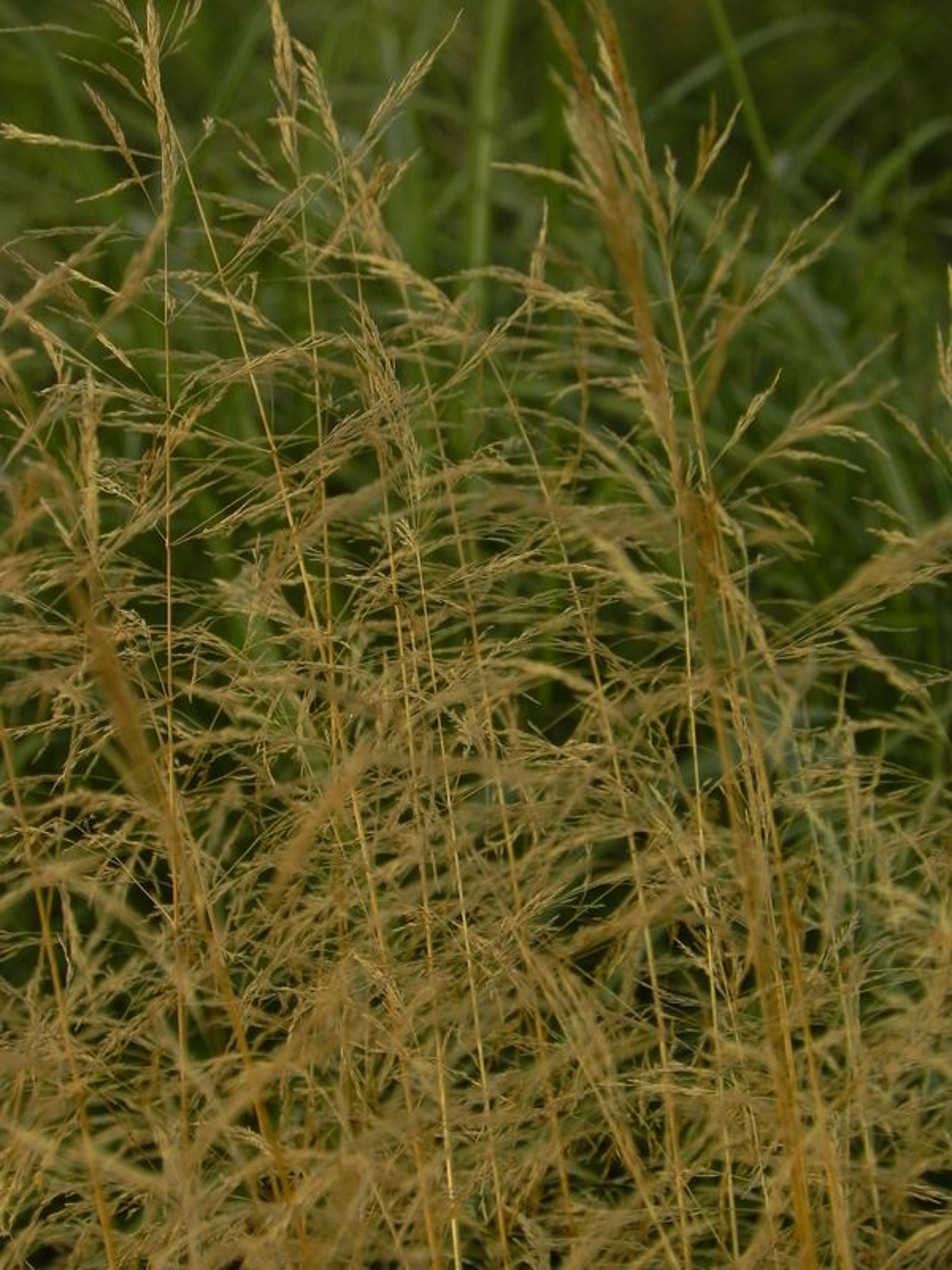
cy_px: 635
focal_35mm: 247
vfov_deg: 8.0
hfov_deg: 6.0
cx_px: 476
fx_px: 9057
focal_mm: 44
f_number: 5
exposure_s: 1/640
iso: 160
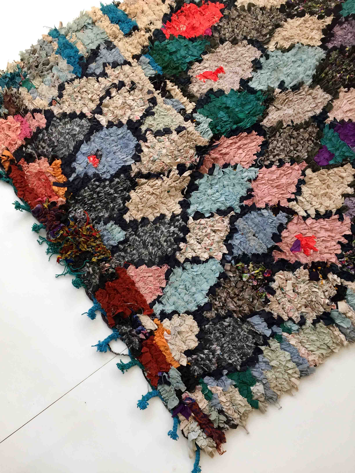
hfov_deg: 48.2
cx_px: 178
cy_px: 236
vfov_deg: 61.7
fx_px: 397
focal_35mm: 29
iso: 160
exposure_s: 1/33
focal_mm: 4.15
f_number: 2.2
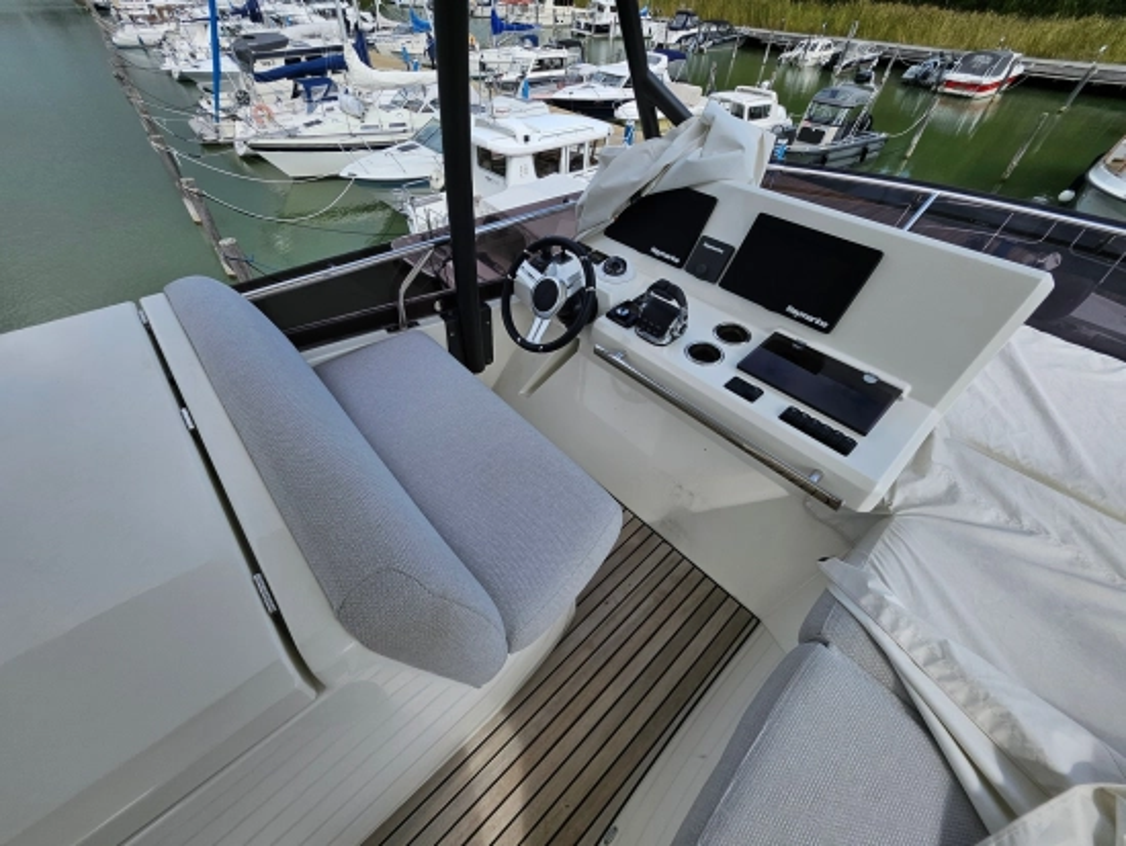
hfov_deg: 106.2
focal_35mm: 13
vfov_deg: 90.0
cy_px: 423
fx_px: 423
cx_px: 563
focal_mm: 1.74
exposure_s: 1/1179
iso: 32
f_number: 2.2
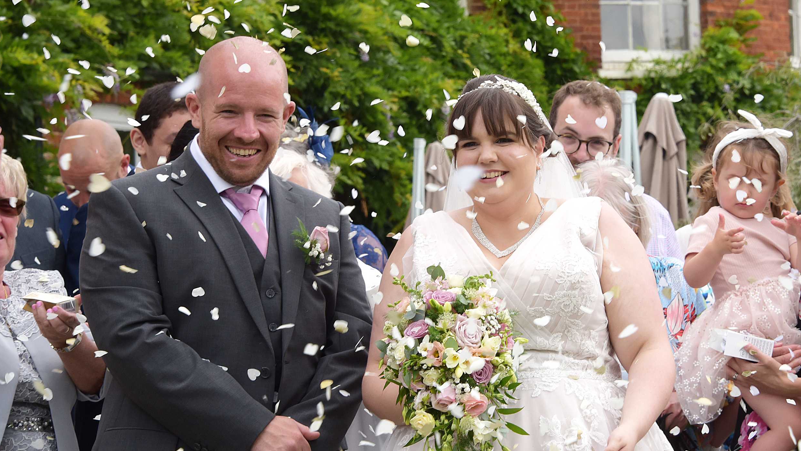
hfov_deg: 19.3
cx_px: 401
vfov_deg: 10.9
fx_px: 2358
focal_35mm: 111
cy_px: 244
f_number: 13
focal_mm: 105
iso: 500
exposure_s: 1/320
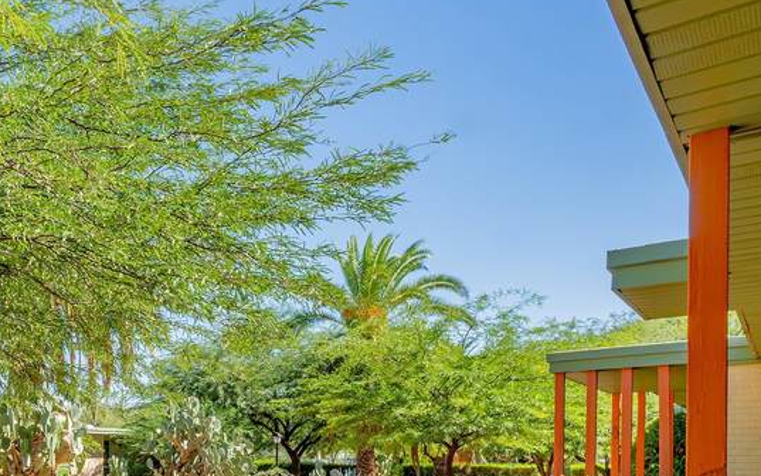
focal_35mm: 34
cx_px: -13
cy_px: 455
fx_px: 705
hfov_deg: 46.6
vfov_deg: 34.5
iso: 320
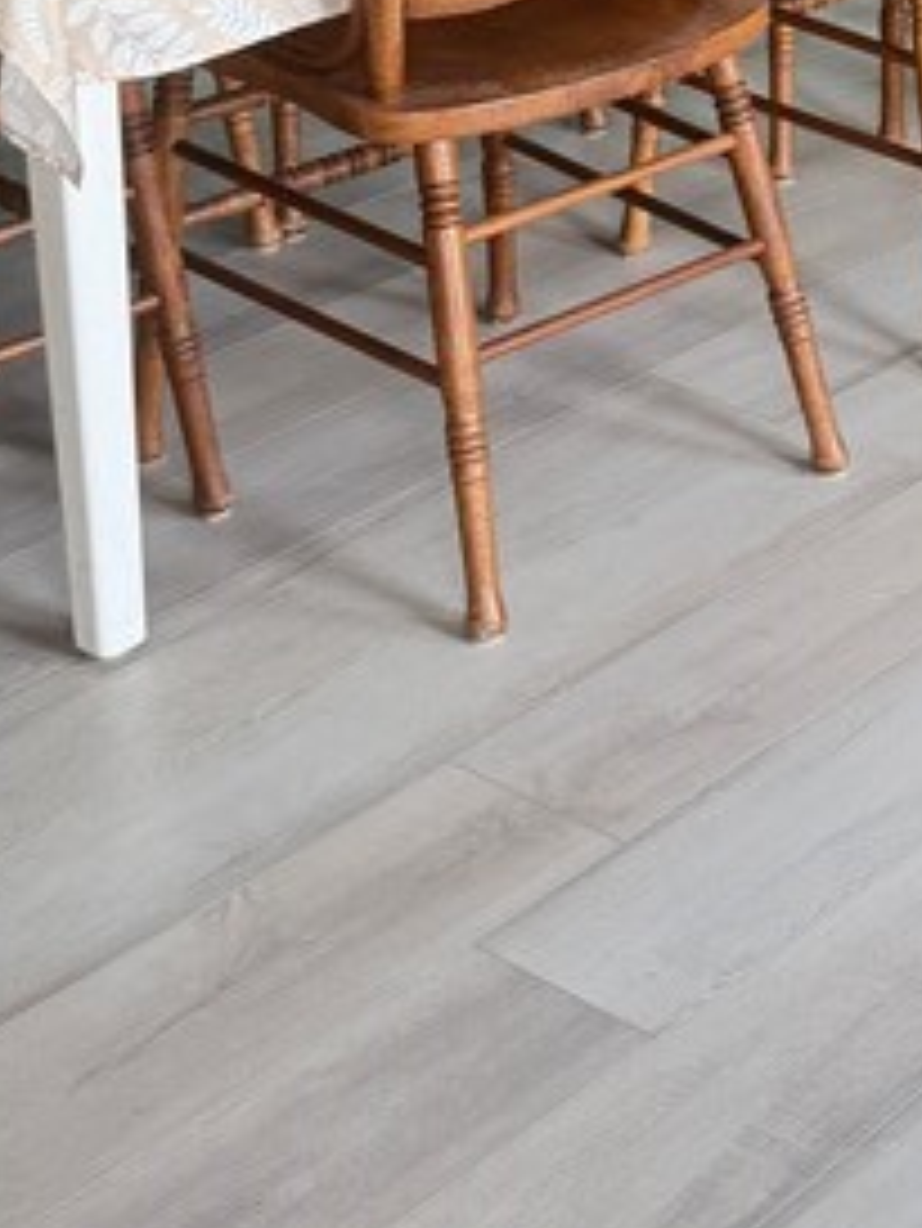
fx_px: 3194
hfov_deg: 15.5
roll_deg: -1.7
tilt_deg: -18.2
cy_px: -72
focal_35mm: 90
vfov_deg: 20.9
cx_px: 1232
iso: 200
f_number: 1.78
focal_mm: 6.76
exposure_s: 1/121
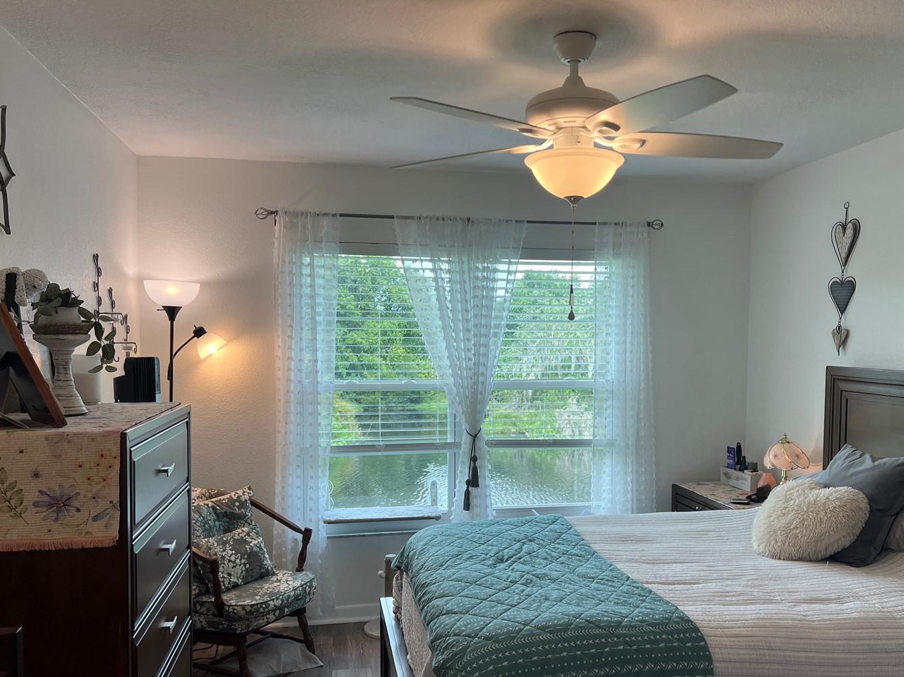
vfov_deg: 45.2
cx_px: 496
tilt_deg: -3.5
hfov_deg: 58.2
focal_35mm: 31
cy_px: 400
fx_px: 809
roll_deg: +0.1
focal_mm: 5.7
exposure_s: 1/141
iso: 32
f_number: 1.5
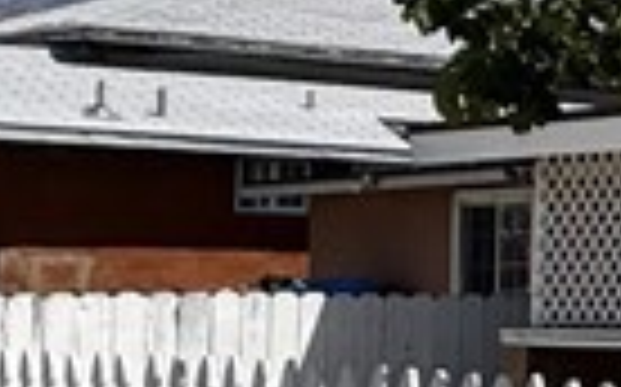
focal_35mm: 110
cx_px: 1962
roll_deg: +1.1
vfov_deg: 11.9
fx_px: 1860
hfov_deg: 10.7
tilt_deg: +3.7
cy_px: 207
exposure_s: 1/2976
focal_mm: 2.22
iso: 50
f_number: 2.2
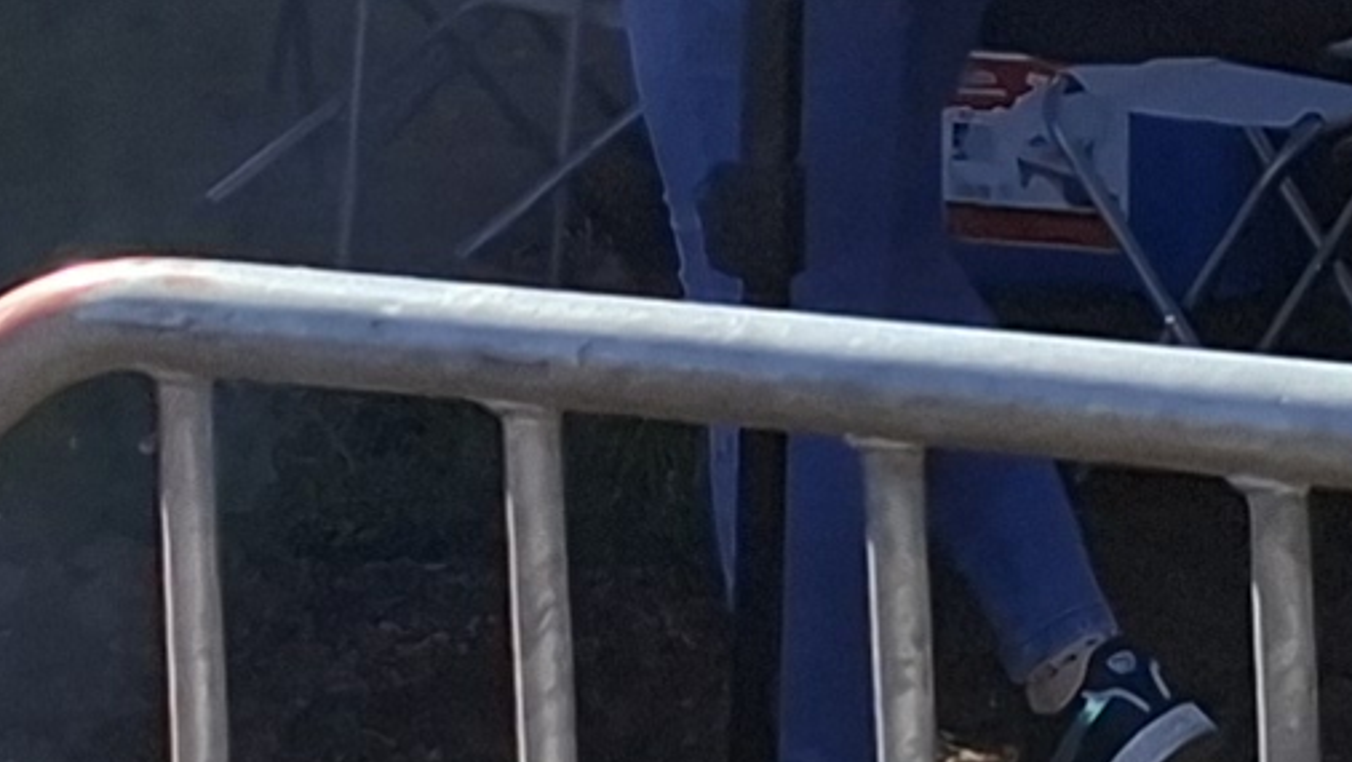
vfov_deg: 5.9
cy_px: -965
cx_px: 1178
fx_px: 7100
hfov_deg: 10.8
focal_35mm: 198
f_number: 1.8
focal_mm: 5.54
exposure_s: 1/2500
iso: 50
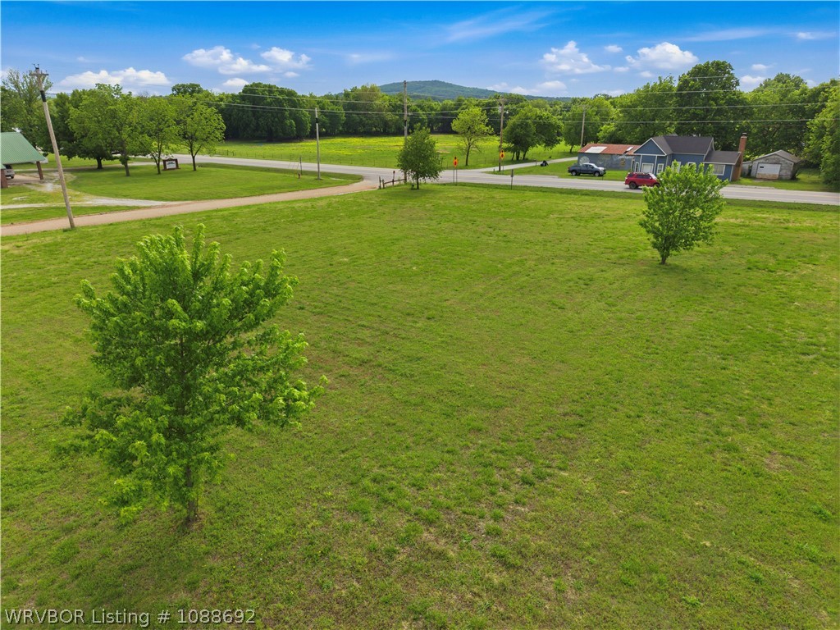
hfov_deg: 71.6
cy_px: 315
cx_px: 420
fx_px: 582
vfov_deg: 56.8
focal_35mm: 24
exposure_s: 1/3200
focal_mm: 8.7
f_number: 1.8
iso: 290
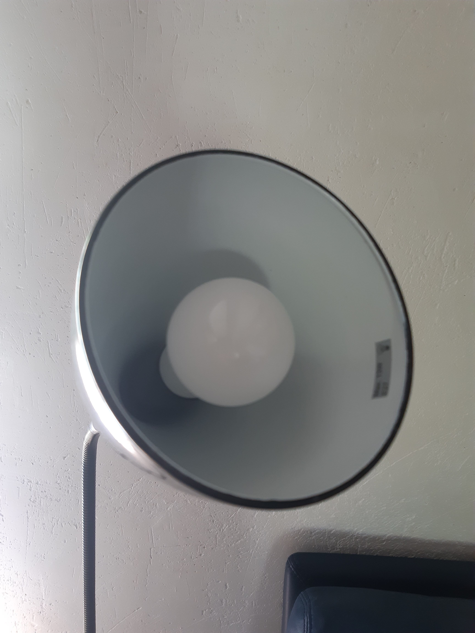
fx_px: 476
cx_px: 238
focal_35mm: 26
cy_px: 316
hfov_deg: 53.1
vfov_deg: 67.3
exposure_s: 1/30
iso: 200
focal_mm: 3.92
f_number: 1.7
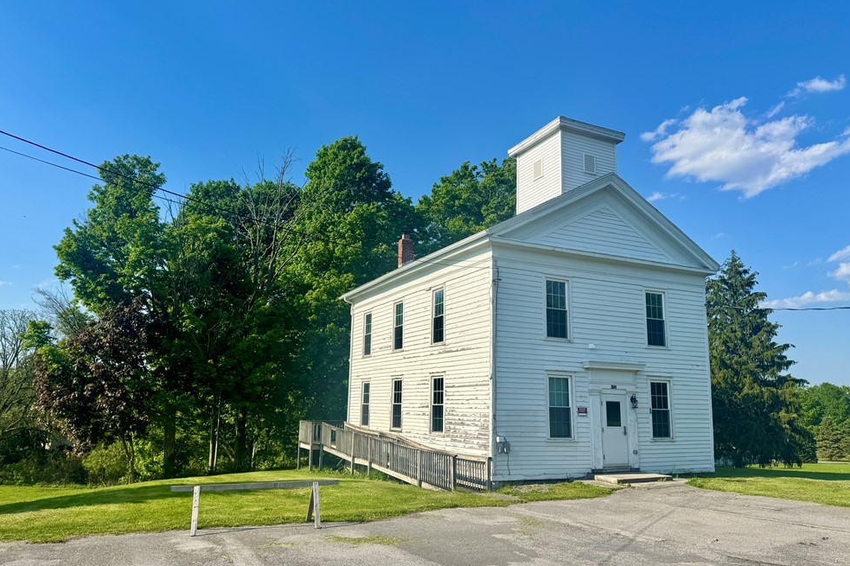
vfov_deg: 49.5
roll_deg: -0.6
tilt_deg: +9.1
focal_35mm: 26
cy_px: 302
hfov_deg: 69.4
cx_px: 424
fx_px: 614
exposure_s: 1/5814
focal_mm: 6.76
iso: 80
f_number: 1.78
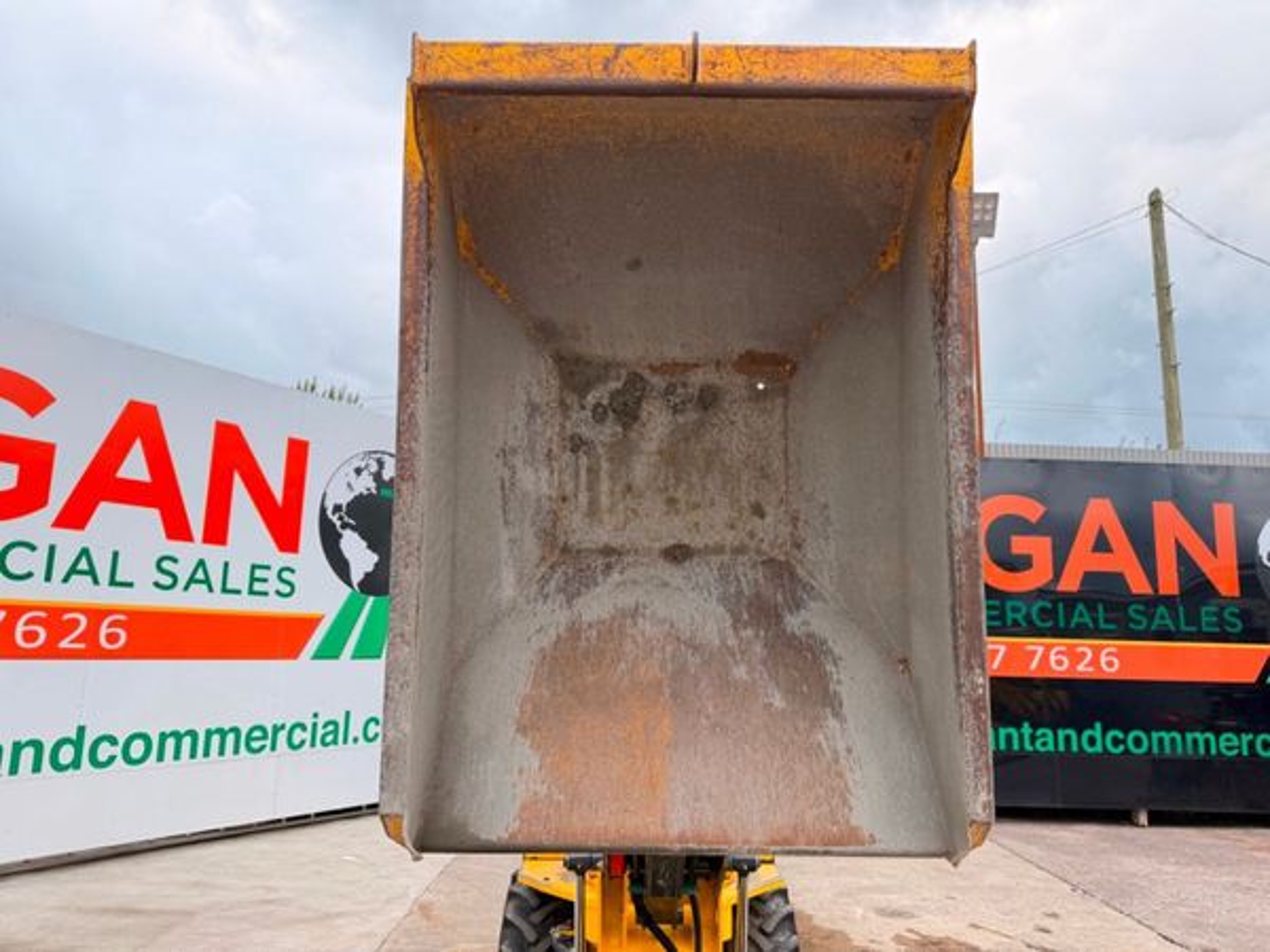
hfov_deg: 71.6
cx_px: 635
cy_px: 476
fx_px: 881
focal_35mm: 24
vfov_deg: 56.8
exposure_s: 1/1553
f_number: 1.78
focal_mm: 6.76
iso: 100
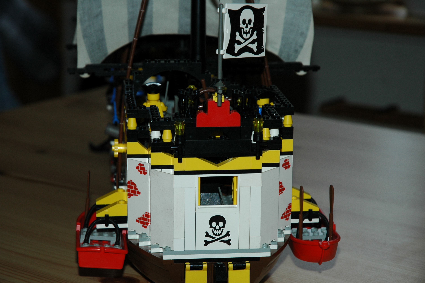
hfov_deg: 19.5
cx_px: 212
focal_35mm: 105
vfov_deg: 13.0
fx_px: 1238
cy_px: 142
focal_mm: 70
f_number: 7.1
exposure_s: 1/125
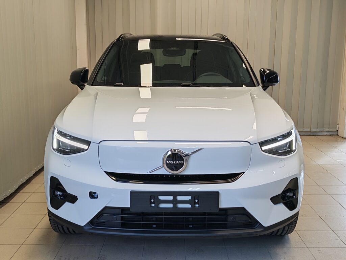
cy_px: 130
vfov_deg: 35.1
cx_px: 173
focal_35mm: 41
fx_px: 410
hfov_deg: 45.8
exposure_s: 1/200
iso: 100
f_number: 1.6
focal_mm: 5.4
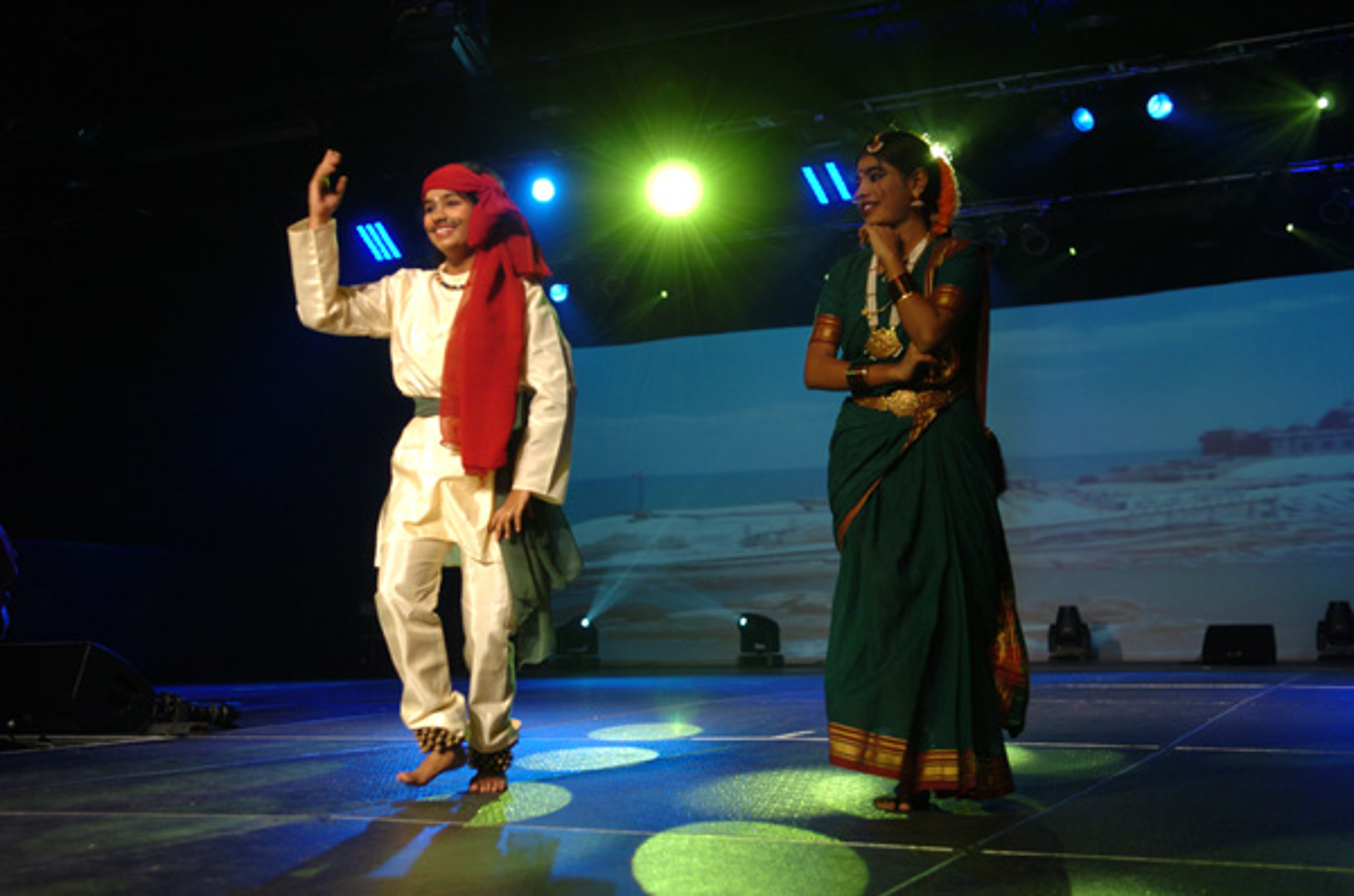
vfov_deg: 31.7
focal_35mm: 42
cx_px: 677
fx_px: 1576
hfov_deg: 46.5
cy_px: 448
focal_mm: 28
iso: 400
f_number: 2.8
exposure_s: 1/100
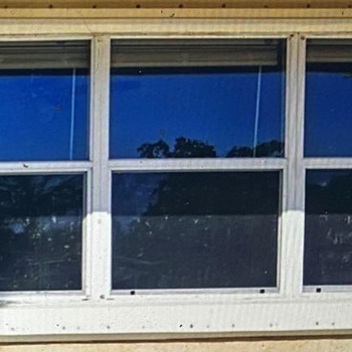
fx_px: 1208
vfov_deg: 16.5
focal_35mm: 105
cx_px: -191
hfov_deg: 15.2
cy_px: 269
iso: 100
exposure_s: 1/60
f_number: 1.8
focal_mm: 4.25
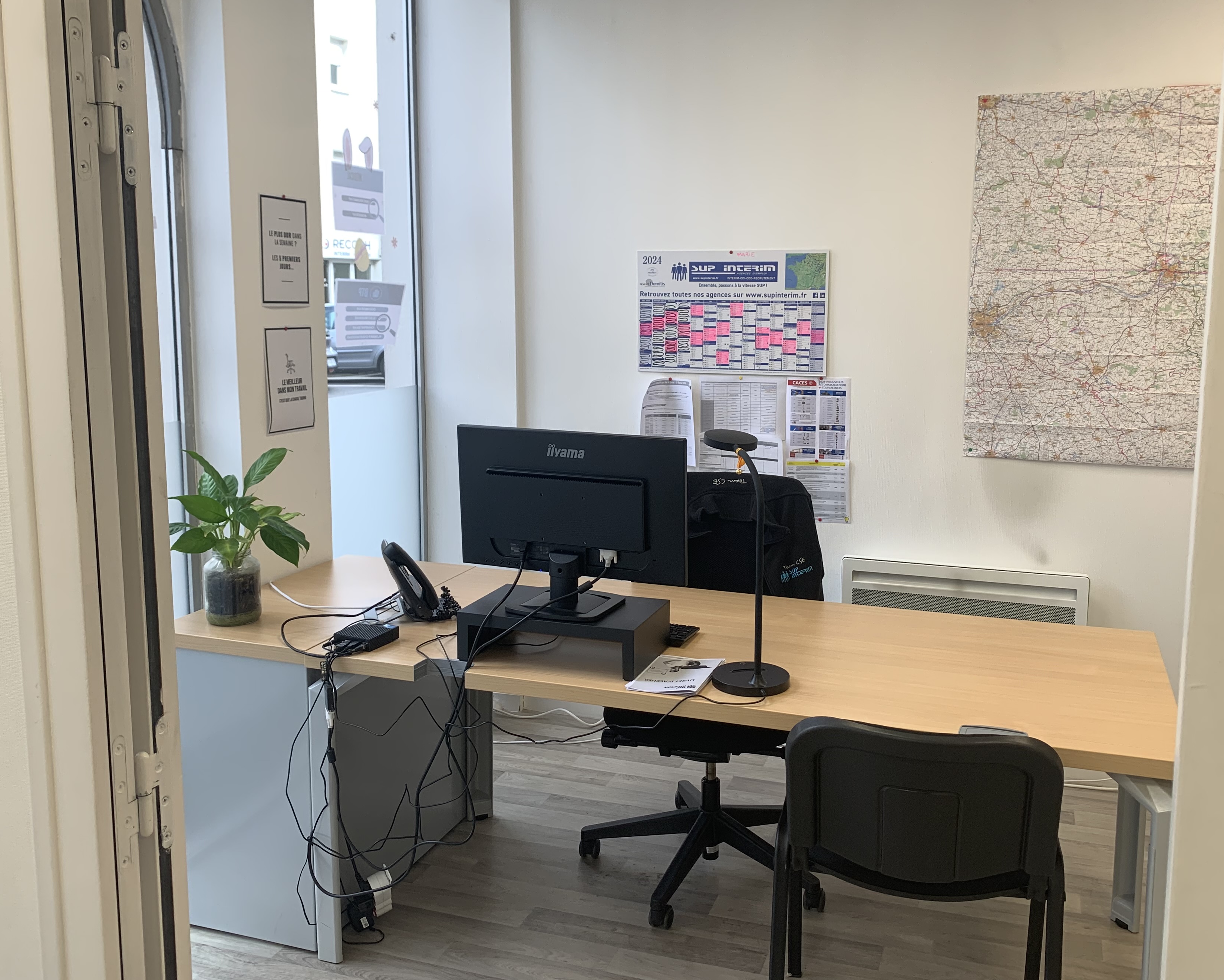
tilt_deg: -8.9
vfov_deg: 47.1
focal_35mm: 31
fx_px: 1123
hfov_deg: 57.1
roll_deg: -1.5
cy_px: 458
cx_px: 650
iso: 32
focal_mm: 4.25
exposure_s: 1/100
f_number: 1.8
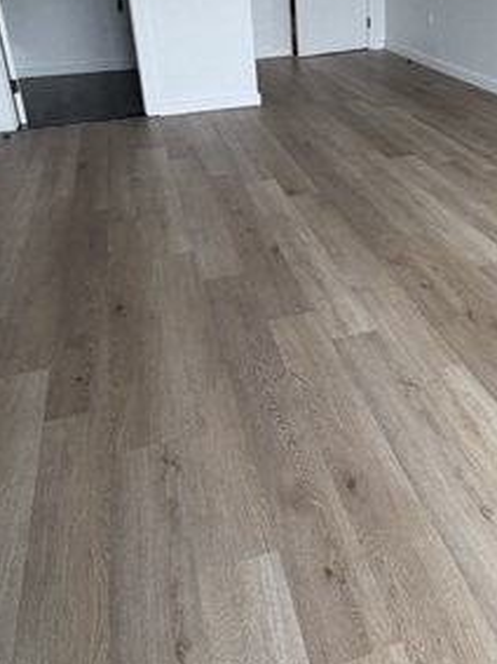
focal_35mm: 33
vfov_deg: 53.3
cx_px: 338
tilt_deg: -19.9
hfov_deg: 42.3
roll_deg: +0.5
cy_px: 182
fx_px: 632
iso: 200
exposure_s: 1/121
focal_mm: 2.22
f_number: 2.2
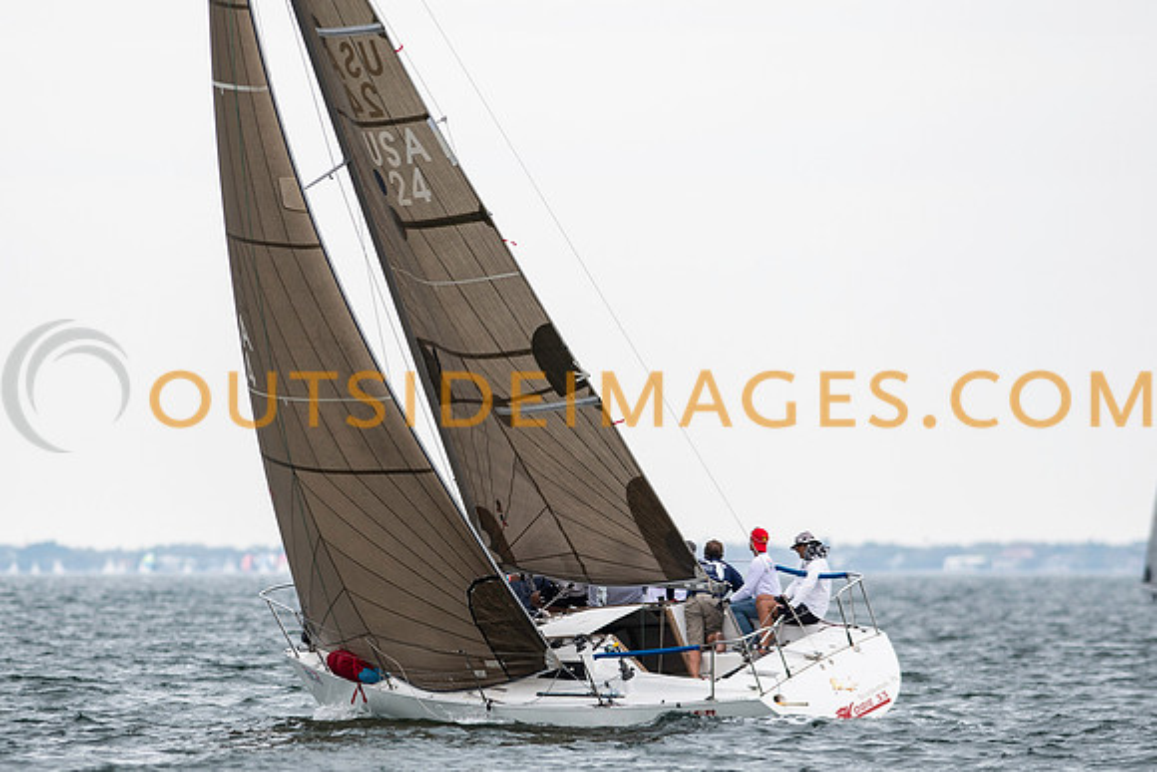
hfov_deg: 3.5
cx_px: 432
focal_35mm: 581
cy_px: 484
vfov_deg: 2.4
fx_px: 18689
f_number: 5
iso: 200
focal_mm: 300
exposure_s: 1/1000
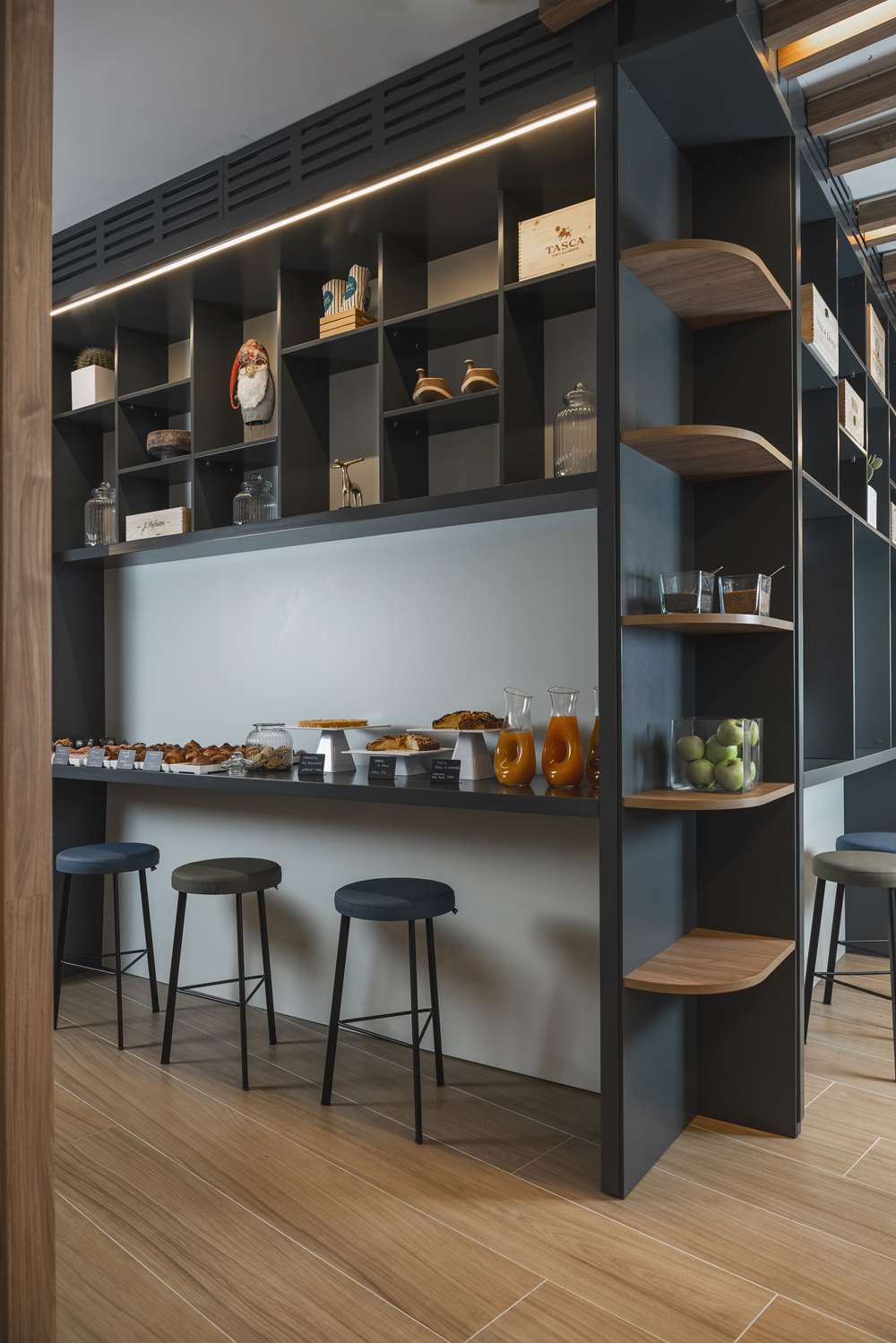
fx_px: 896
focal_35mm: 24
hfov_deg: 53.2
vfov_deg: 73.7
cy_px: 672
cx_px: 448
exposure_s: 1/15
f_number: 5
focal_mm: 24
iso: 250
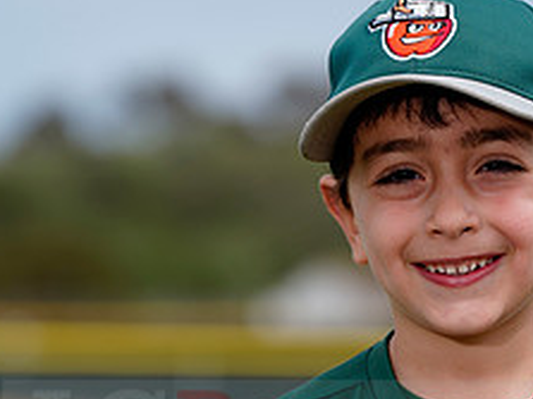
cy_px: 413
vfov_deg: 3.9
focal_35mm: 385
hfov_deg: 5.1
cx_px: 429
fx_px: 5925
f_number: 4.5
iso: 50
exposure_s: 1/320
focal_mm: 154
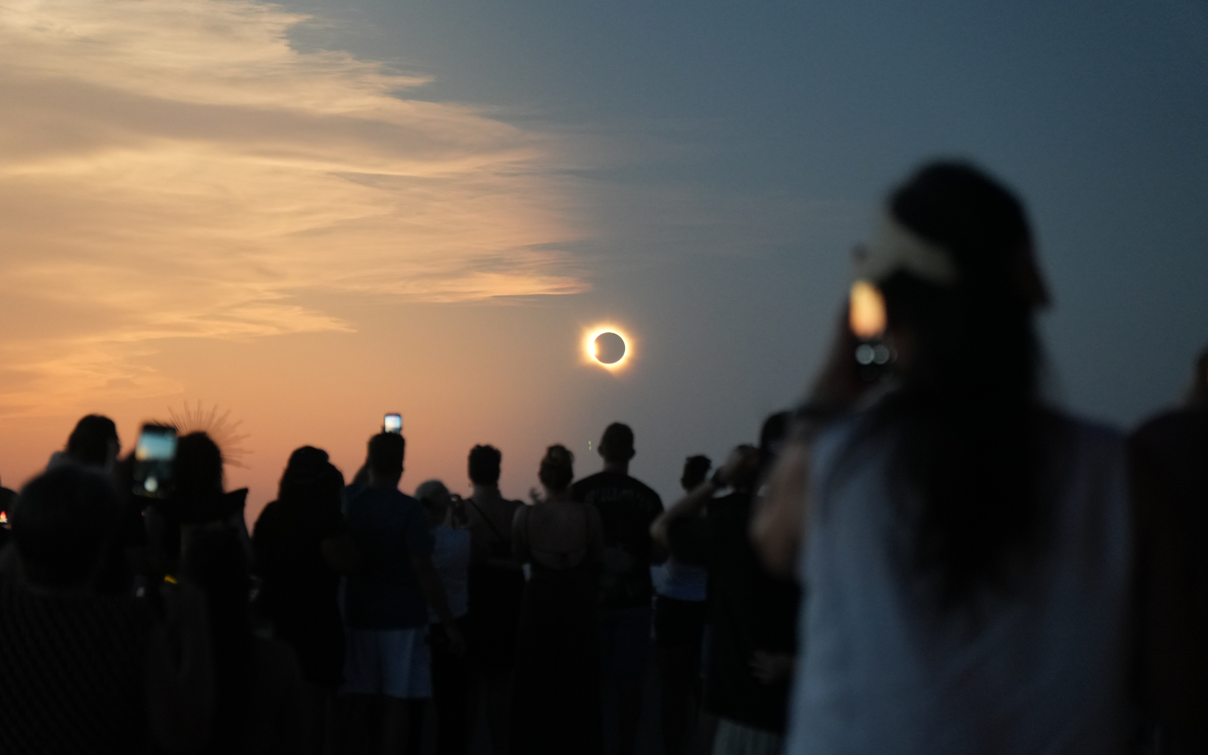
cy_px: 404
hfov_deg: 19.3
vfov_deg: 12.1
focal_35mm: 108
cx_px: 605
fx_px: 3556
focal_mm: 70
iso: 1600
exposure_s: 1/25
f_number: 2.8
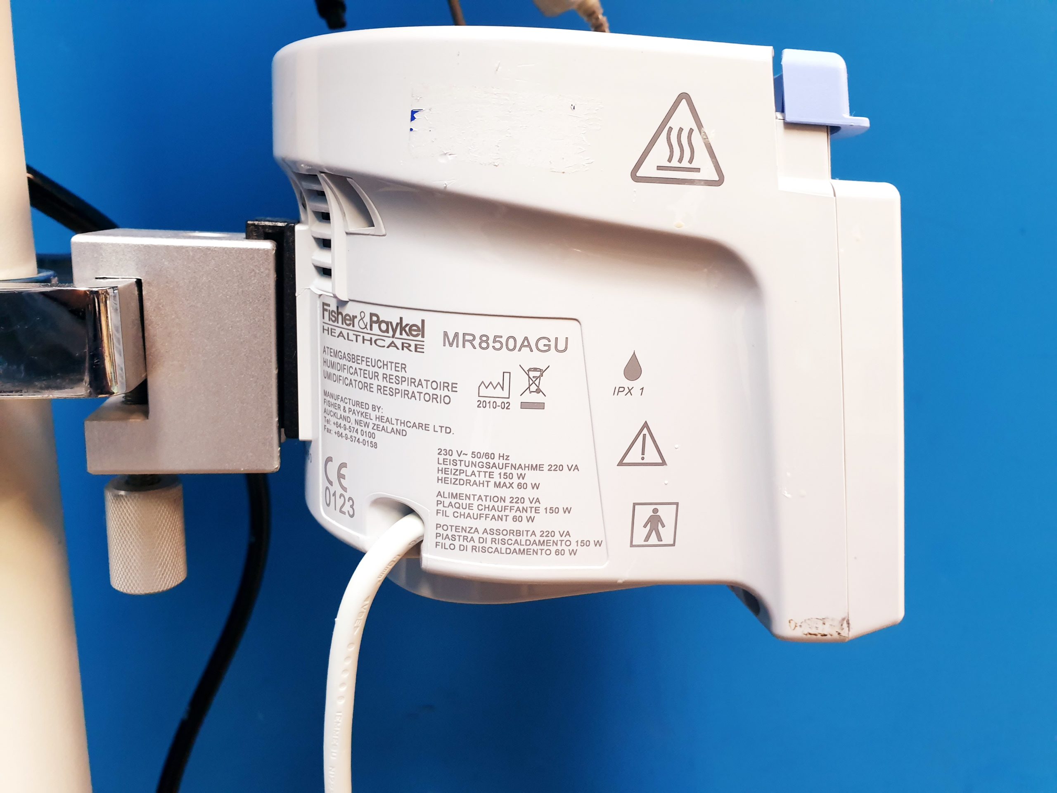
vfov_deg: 53.1
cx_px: 528
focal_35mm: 26
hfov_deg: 67.3
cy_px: 396
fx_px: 794
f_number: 2.4
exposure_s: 1/33
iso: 250
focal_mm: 4.3
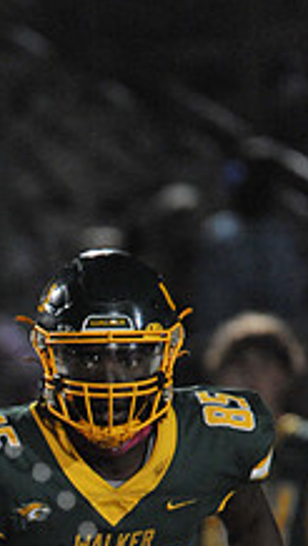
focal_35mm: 1672
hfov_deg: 0.7
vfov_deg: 1.3
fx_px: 24220
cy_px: 679
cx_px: -165
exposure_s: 1/200
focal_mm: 600
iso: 6400
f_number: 6.3
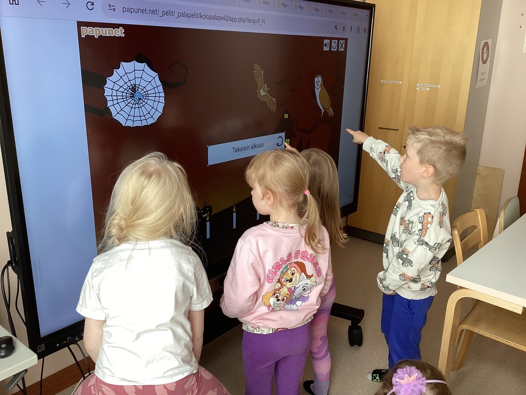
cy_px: 198
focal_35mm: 31
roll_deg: +0.1
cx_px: 263
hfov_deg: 58.4
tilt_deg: -16.7
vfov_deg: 45.4
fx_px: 471
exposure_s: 1/100
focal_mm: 3.3
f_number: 2.4
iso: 80
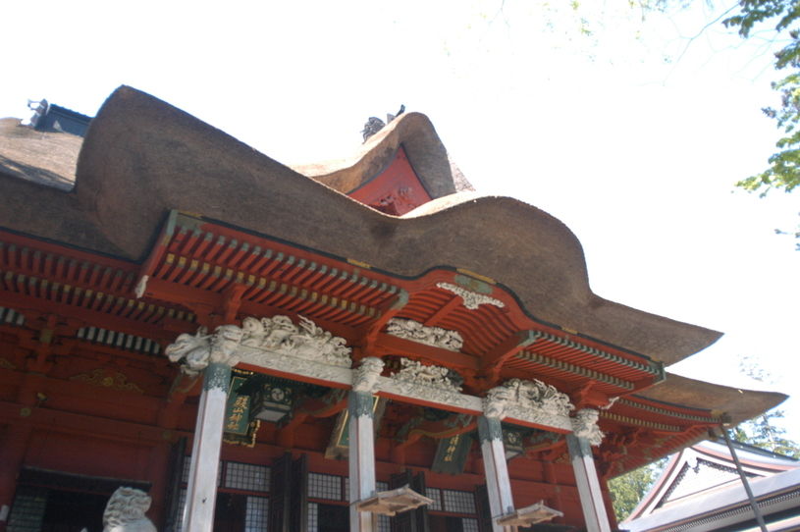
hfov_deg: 70.5
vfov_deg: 50.3
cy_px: 266
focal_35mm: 26
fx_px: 566
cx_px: 400
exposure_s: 1/1000
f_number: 2.8
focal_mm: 17
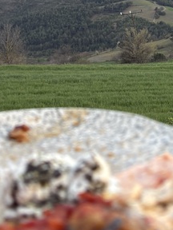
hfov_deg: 17.8
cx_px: 78
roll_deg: +3.1
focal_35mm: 83
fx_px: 553
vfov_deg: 22.9
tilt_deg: -9.4
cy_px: 21
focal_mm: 5.96
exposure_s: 1/183
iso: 64
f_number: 1.6
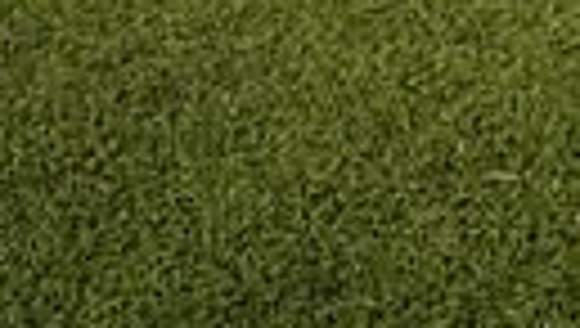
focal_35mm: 95
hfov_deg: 22.2
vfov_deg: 10.5
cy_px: -521
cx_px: 148
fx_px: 1463
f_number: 5.6
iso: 100
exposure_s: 1/125
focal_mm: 26
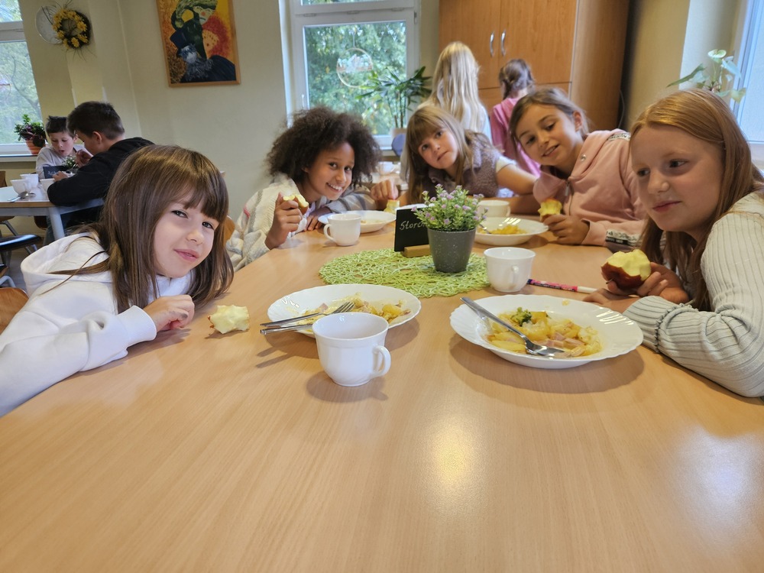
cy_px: 286
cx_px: 382
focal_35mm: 23
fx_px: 508
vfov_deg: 58.9
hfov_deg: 73.9
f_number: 1.8
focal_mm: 5.4
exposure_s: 1/100
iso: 320
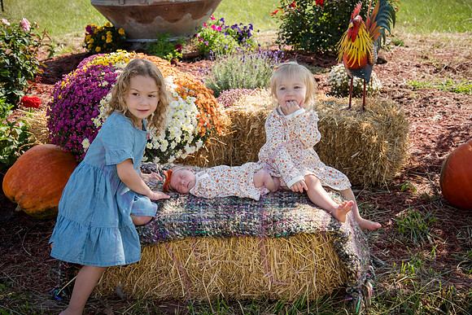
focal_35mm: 56
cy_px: 158
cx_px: 236
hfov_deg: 35.6
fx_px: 734
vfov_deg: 24.2
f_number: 8
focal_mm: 56
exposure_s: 1/500
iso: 400
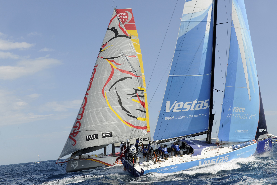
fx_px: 346
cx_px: 138
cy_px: 92
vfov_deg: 29.9
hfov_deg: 43.6
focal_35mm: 45
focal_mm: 45
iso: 200
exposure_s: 1/160
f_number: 13
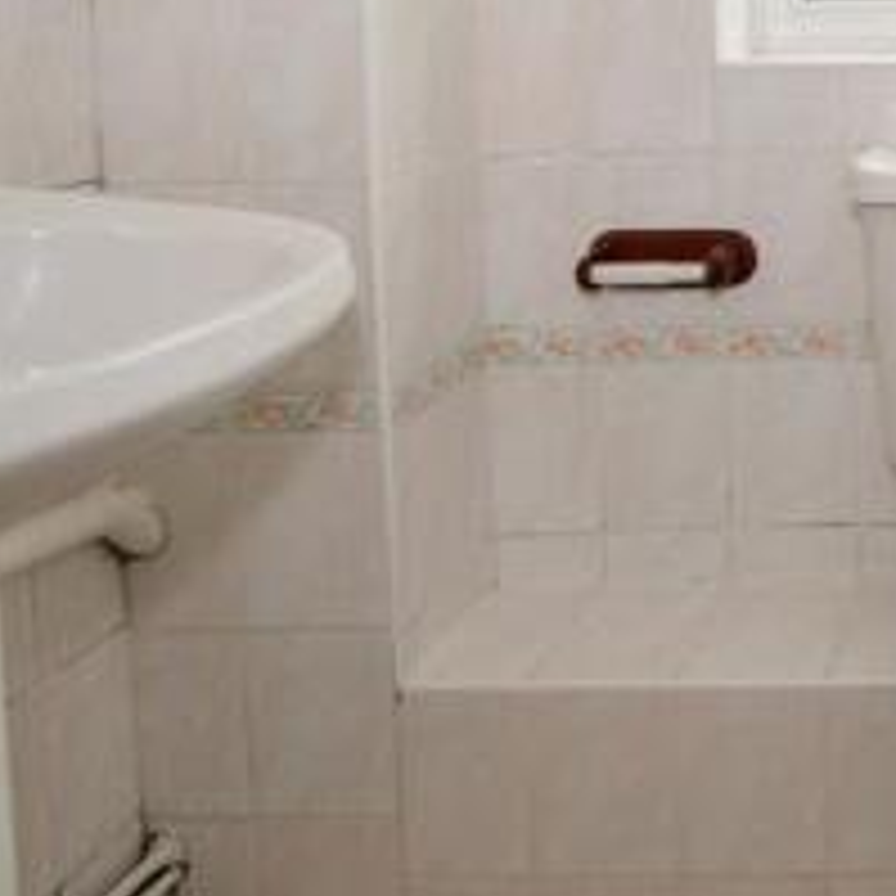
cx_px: 1112
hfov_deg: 32.2
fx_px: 1230
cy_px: 43
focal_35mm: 42
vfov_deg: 36.7
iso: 400
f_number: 6.3
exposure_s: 1/160
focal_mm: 10
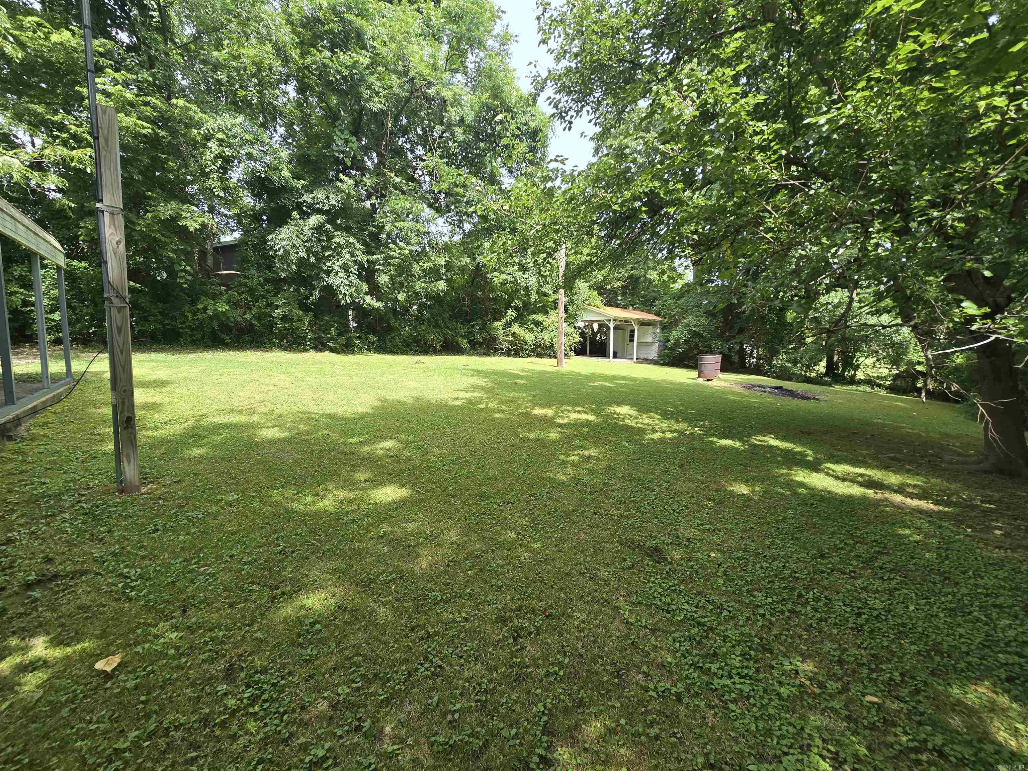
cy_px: 386
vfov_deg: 89.9
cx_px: 514
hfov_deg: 106.2
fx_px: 386
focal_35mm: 13
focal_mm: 2.2
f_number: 2.2
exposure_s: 1/327
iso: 50
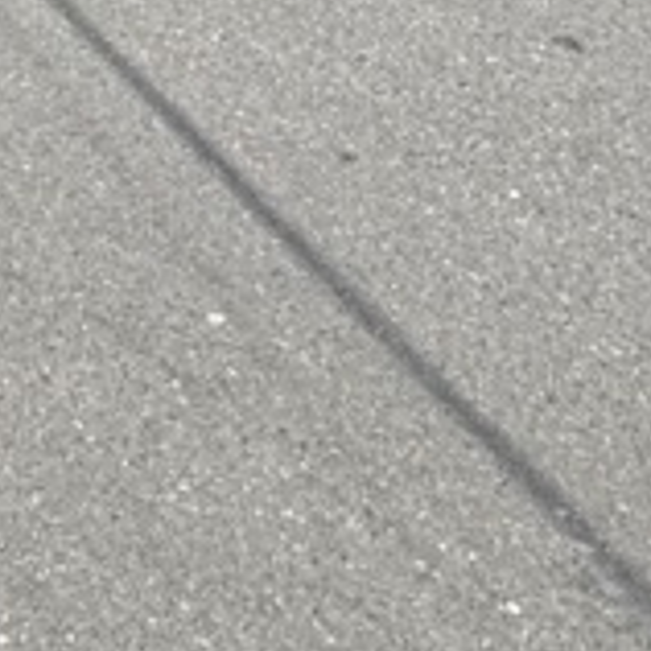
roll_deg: -0.6
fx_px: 1702
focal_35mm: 80
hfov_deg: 20.7
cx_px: -54
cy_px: -857
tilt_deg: +2.9
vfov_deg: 14.8
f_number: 2.2
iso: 50
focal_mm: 2.22
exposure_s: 1/1536
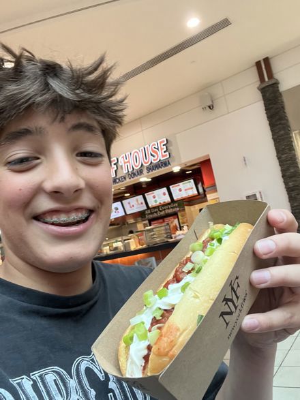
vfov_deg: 60.0
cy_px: 200
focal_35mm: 30
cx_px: 150
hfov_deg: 46.8
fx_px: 347
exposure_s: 1/60
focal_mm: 2.71
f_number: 2.2
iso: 200
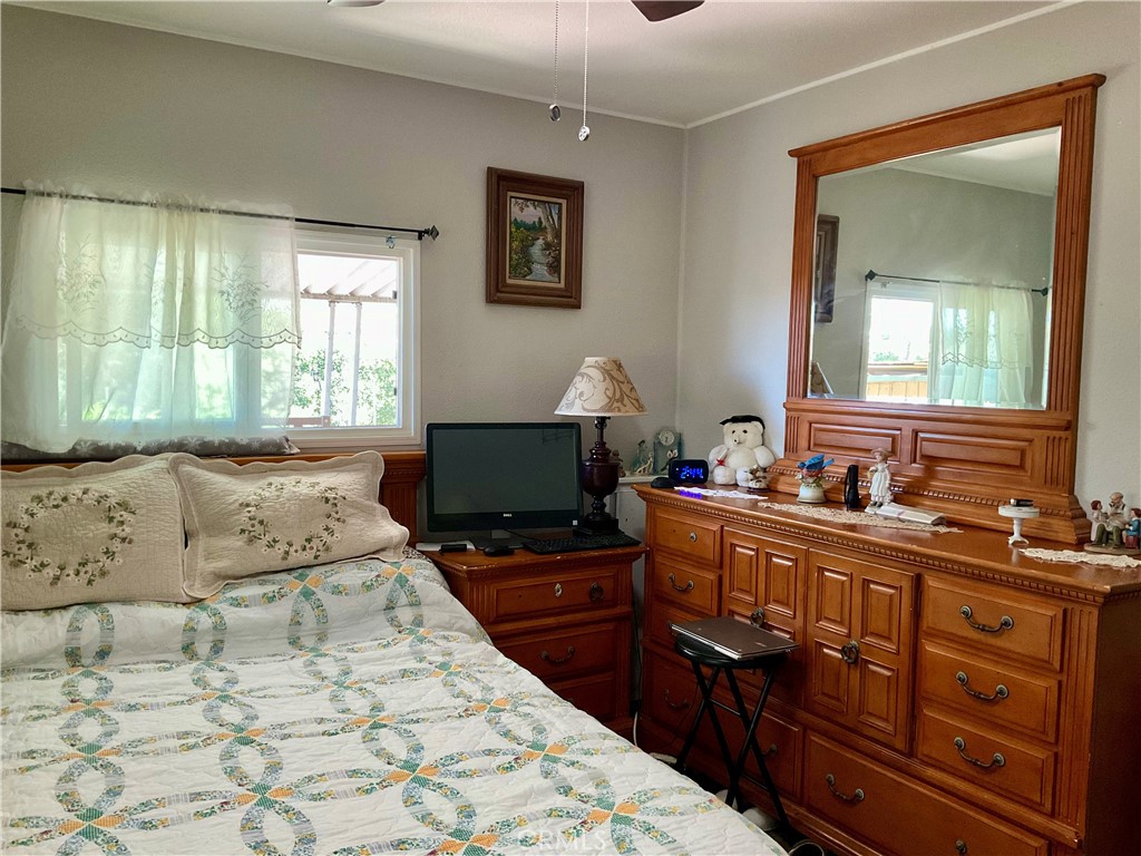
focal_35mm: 29
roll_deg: -1.0
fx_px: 956
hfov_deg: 61.7
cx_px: 570
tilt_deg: -4.5
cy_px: 428
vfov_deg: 48.2
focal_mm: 3
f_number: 1.8
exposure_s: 1/60
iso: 160
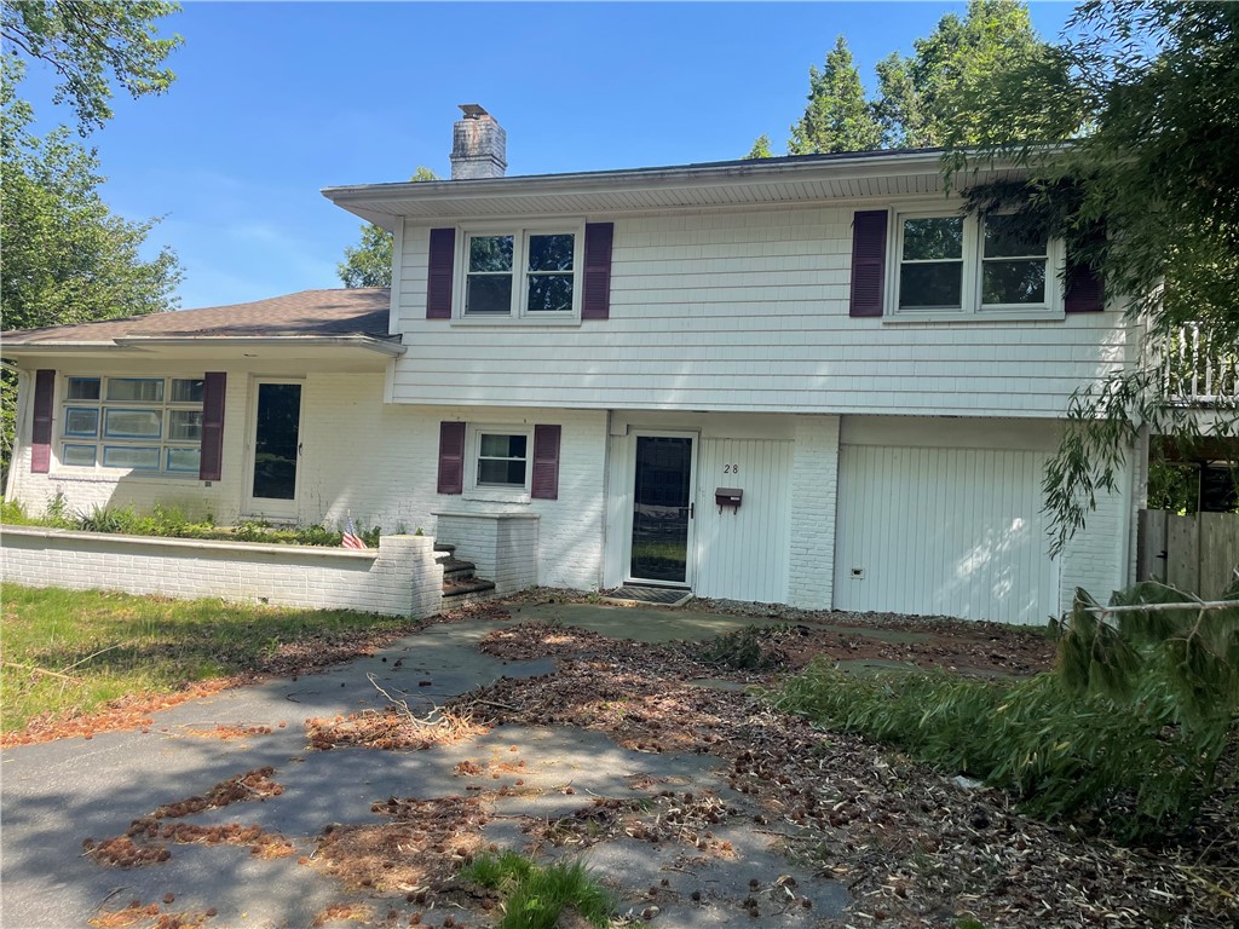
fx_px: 931
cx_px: 620
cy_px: 464
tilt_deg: +1.5
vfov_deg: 53.1
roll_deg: -3.2
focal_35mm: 26
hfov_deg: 67.3
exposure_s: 1/1114
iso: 32
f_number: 1.6
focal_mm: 4.2
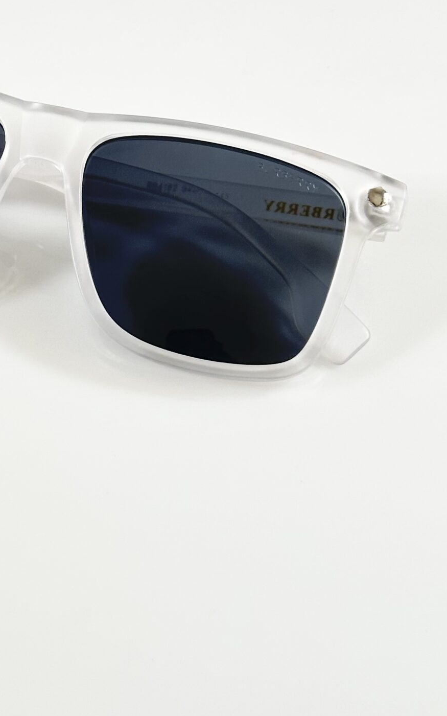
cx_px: 21
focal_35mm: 93
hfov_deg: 13.9
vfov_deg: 22.2
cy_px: 243
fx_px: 1814
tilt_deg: -49.7
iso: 80
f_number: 1.78
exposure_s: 1/121
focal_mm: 6.86
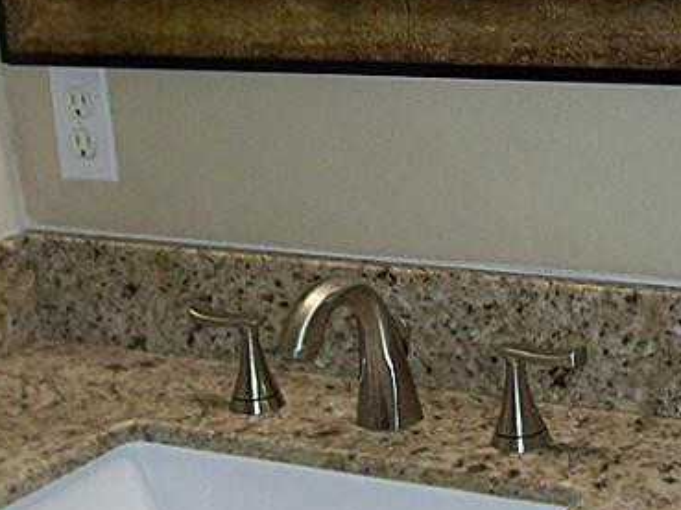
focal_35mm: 100
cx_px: 391
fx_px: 1965
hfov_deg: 19.6
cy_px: 181
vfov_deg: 14.7
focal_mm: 6
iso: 80
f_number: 2.7
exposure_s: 1/64
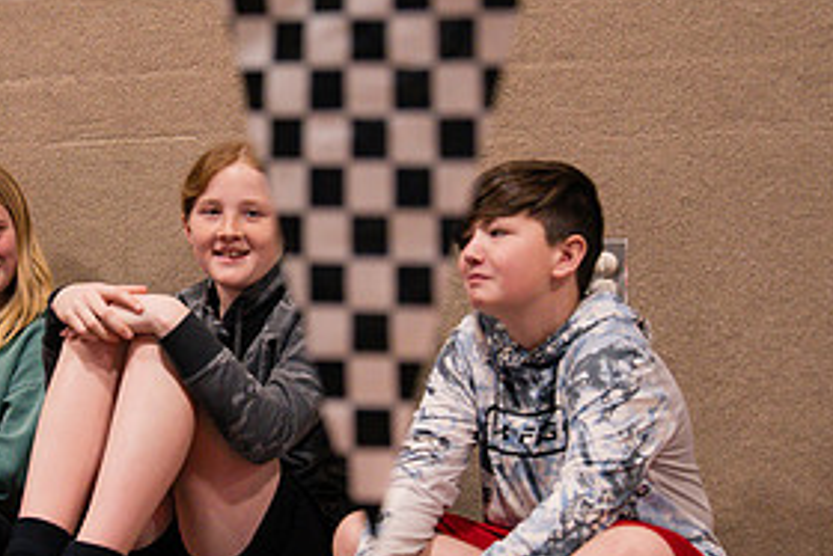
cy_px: 343
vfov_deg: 9.5
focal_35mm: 145
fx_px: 3357
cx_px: 181
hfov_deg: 14.1
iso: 2500
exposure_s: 1/320
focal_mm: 70
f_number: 2.8
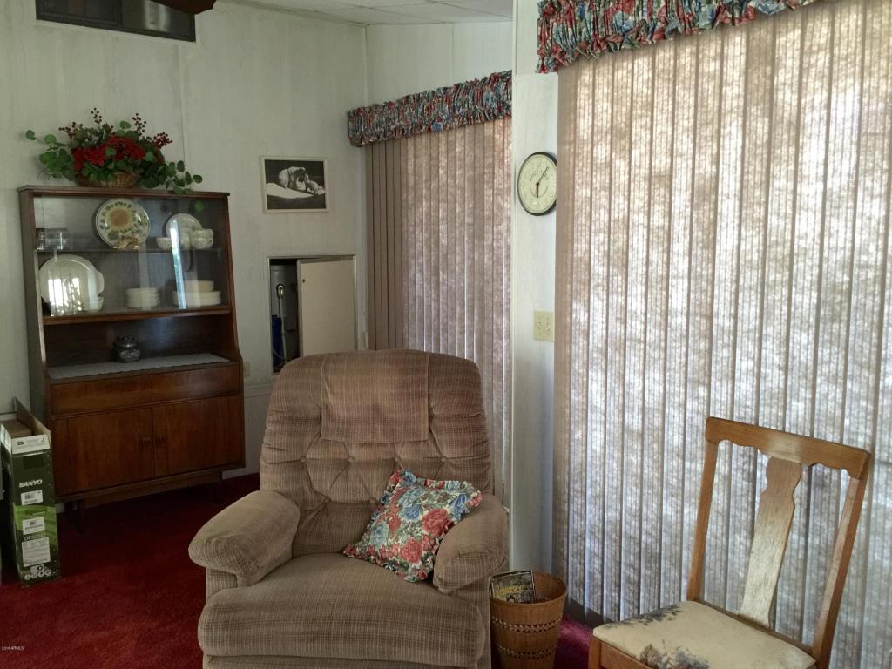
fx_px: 747
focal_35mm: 29
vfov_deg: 48.2
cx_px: 446
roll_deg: -0.6
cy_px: 334
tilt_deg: -7.7
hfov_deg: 61.7
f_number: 2.2
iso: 125
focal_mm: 4.15
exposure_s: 1/10
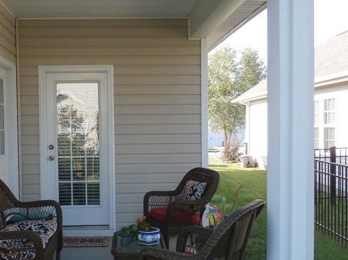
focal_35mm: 42
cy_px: 138
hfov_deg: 44.4
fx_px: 422
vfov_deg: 34.3
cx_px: 128
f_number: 3
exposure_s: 1/200
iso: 100
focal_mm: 4.5
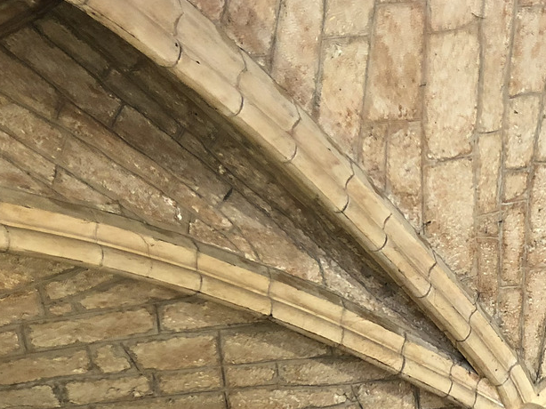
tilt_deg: +62.8
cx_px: 522
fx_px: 1151
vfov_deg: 19.1
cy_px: 488
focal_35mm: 73
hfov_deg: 25.6
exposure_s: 1/17
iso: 50
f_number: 1.8
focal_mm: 4
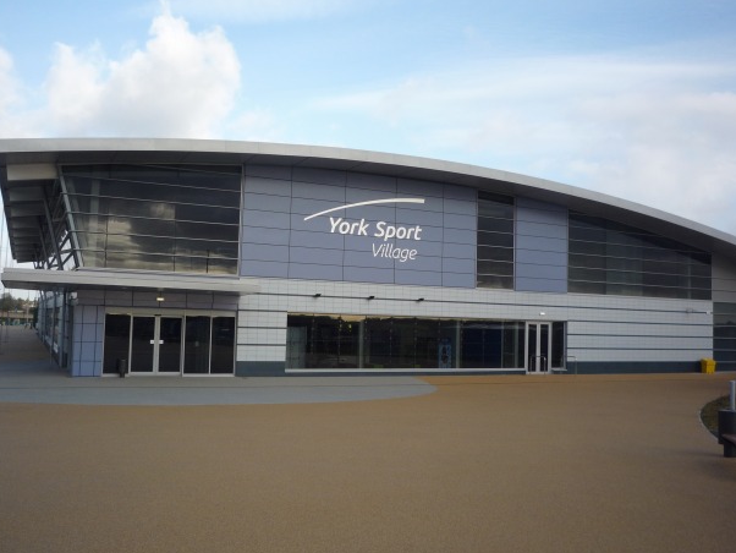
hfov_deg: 53.9
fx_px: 723
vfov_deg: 41.8
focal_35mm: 34
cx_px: 372
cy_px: 267
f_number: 4
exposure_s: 1/320
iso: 100
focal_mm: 5.2
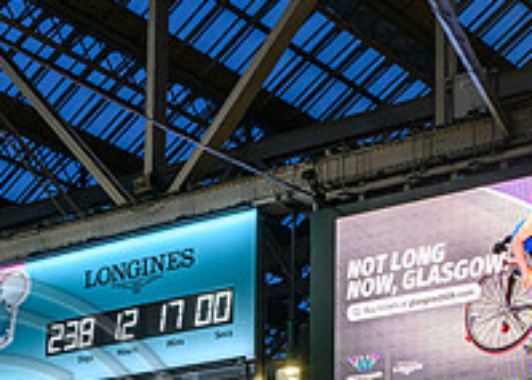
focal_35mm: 100
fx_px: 1510
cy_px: 500
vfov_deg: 13.8
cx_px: 70
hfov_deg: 19.7
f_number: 9
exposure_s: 1/50
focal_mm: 30.5
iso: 1000
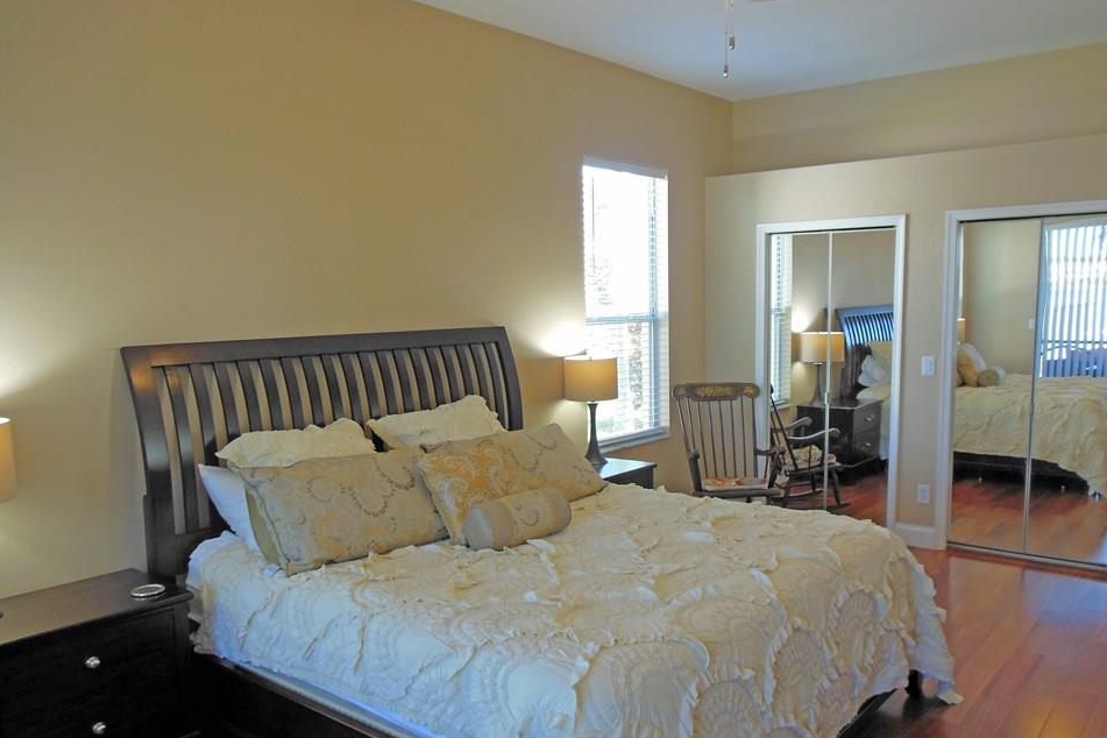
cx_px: 556
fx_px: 861
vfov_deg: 46.3
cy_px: 414
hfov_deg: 65.5
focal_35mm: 28
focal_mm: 4.5
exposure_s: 1/30
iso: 160
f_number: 3.2
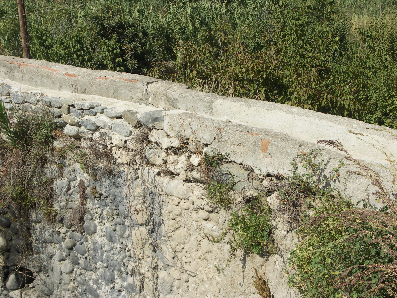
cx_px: 198
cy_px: 149
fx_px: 883
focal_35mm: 77
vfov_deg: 19.1
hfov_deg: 25.3
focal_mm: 19.9
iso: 50
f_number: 7.1
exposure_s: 1/250
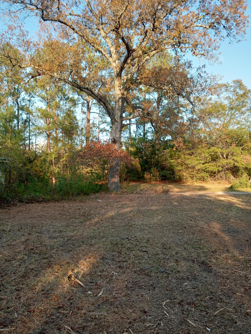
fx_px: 271
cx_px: 126
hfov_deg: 49.7
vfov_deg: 63.4
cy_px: 167
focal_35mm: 28
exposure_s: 1/203
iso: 101
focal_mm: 3.71
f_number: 2.2
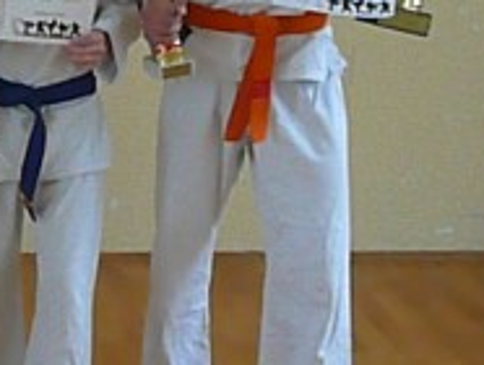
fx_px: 1316
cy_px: 72
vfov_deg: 15.7
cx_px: -75
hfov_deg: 19.7
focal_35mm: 94
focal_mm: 5.2
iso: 800
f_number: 2.8
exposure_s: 1/400
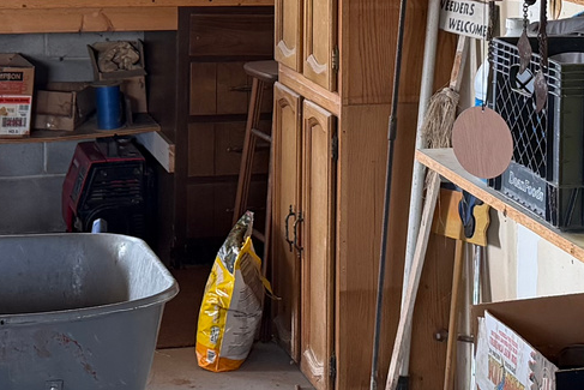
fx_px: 1704
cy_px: -80
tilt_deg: -1.9
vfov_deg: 12.7
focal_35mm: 105
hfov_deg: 19.5
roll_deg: -1.3
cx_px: 289
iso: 200
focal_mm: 6.76
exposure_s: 1/107
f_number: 1.78
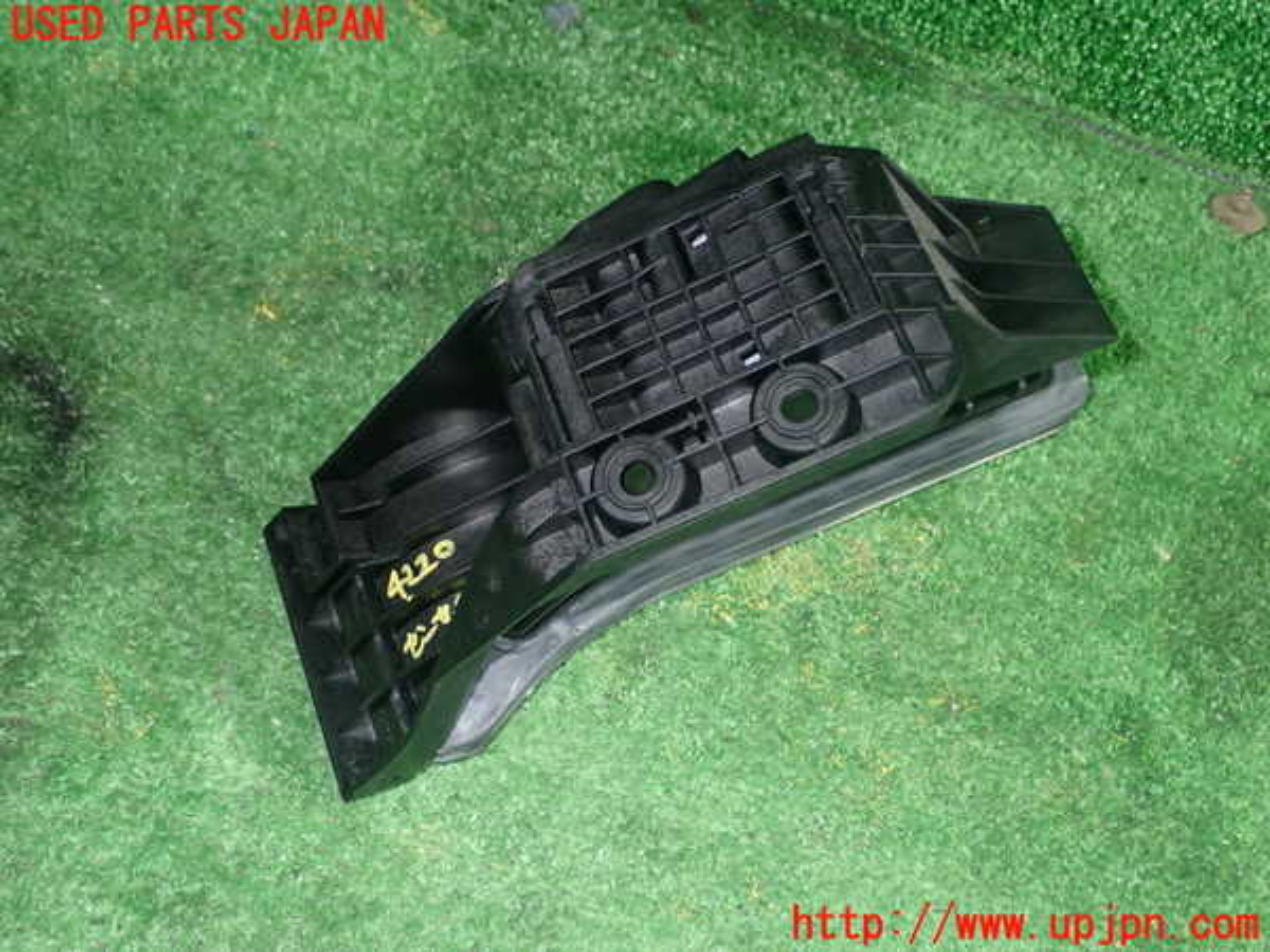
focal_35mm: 47
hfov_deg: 40.4
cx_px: 635
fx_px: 1724
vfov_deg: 30.9
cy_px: 476
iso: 200
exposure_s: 1/50
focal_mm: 8.4
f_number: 3.1
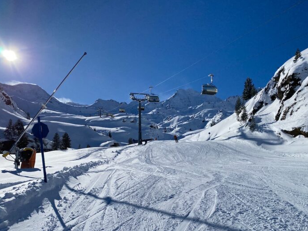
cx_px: 158
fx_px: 267
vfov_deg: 46.7
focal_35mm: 30
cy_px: 131
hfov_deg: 59.9
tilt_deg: +8.6
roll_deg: +0.9
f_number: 1.8
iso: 40
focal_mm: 4.25
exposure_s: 1/11494
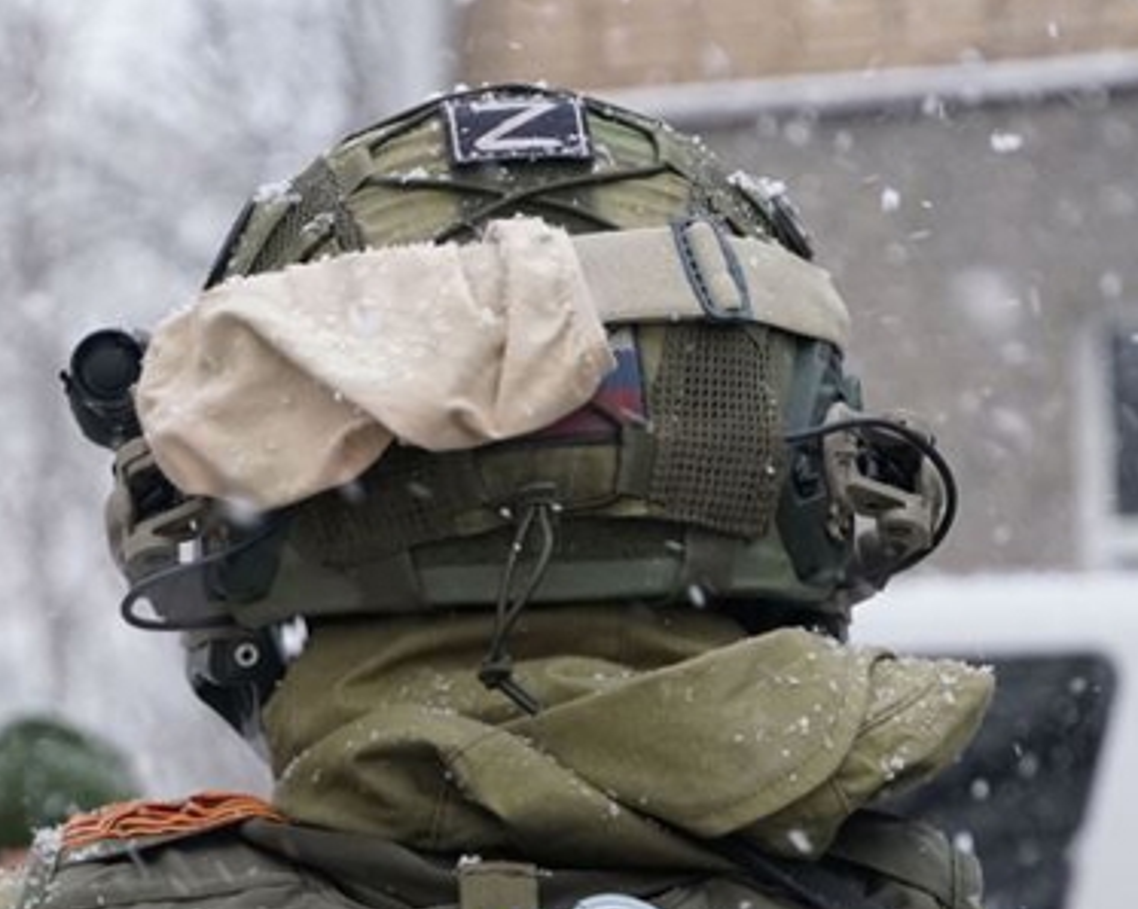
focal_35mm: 235
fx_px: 7909
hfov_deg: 8.2
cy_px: 753
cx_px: 345
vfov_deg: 6.6
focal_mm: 83
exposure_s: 1/160
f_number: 5.6
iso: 1250
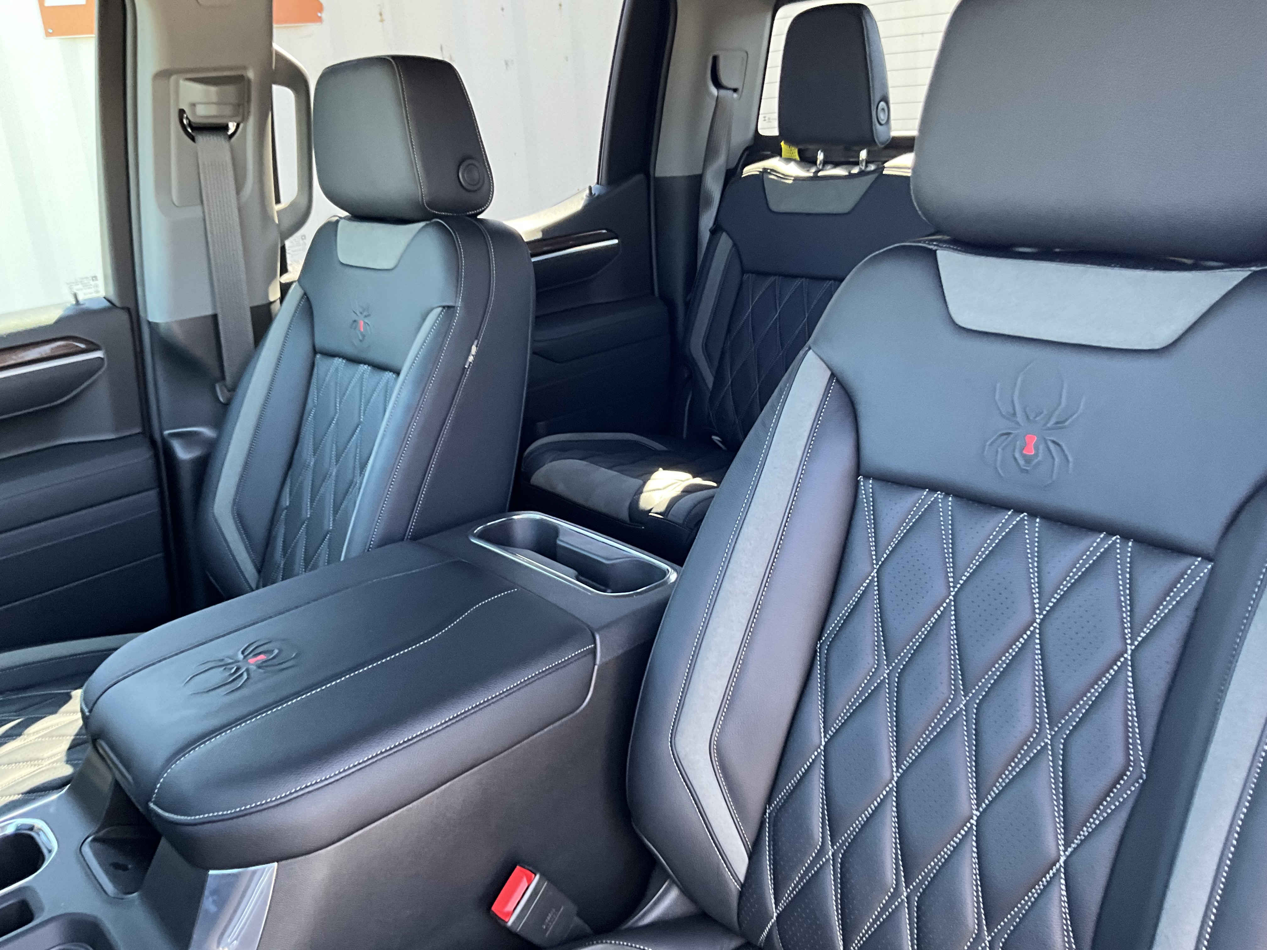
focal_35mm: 29
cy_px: 475
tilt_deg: -19.2
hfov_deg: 61.7
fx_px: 1061
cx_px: 634
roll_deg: +3.5
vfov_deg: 48.2
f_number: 1.8
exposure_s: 1/60
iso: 100
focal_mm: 3
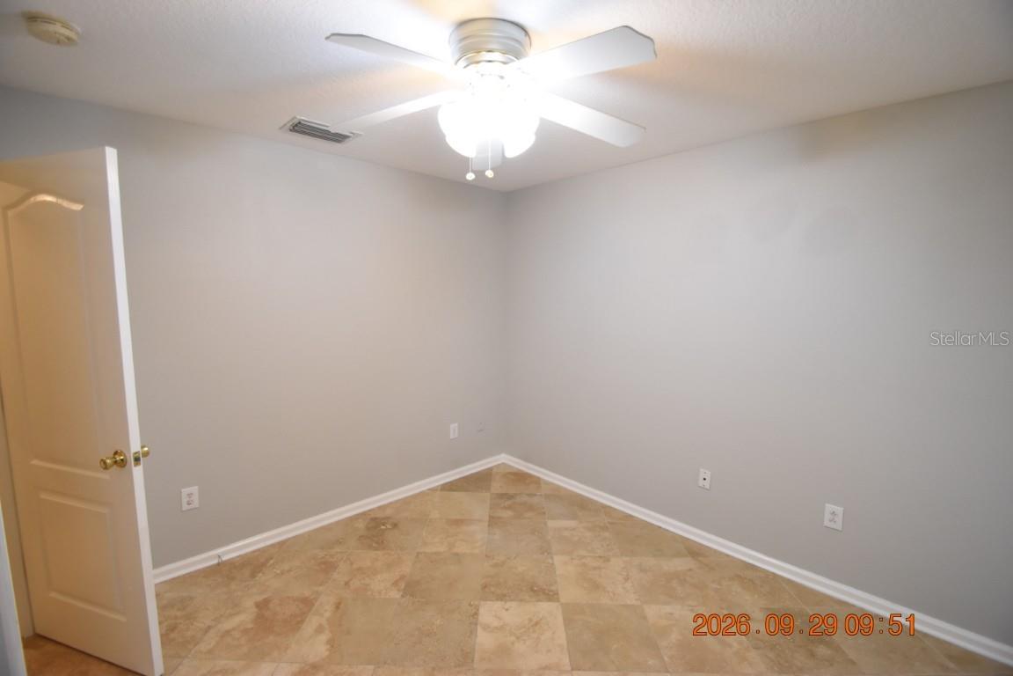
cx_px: 506
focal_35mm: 15
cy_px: 338
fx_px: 422
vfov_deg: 77.3
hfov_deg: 100.4
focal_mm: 10
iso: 1100
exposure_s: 1/60
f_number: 3.5
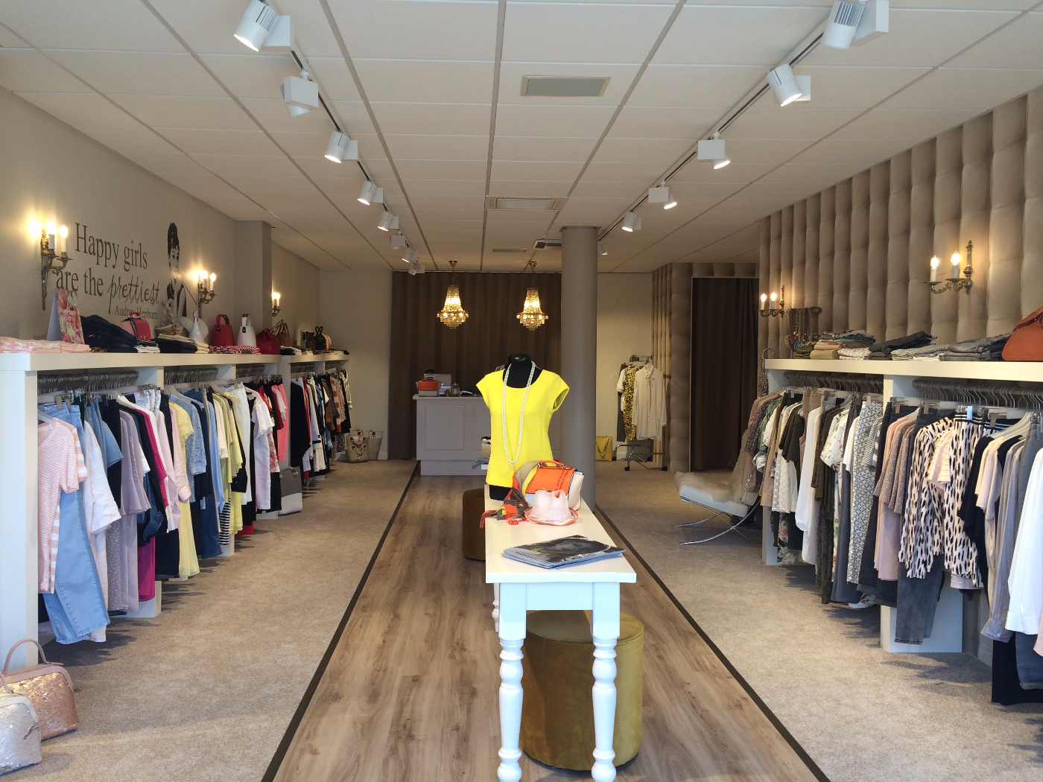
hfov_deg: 61.7
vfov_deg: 48.2
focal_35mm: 29
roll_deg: +0.6
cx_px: 522
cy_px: 391
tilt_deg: -2.7
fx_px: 874
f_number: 2.2
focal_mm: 4.15
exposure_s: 1/100
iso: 50
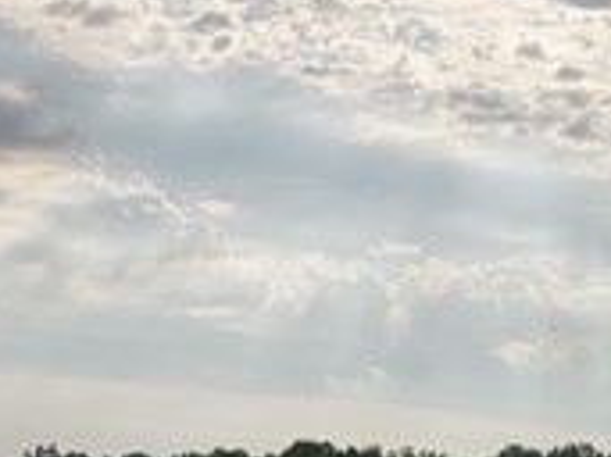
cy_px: 1003
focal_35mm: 144
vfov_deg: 9.4
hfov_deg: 13.6
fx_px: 2540
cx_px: 529
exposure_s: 1/25
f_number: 1.8
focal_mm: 8.67
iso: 100
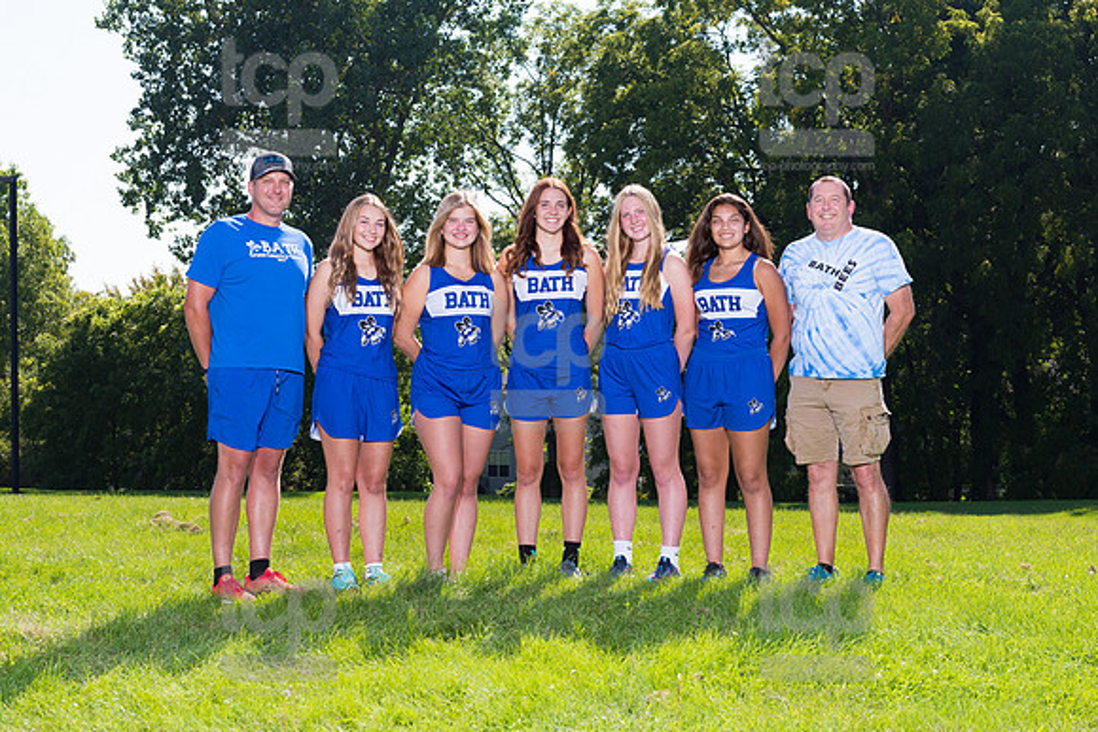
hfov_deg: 32.2
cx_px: 570
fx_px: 1901
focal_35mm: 62
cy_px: 376
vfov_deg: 21.8
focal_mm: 45
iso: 80
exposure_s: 1/250
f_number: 6.3
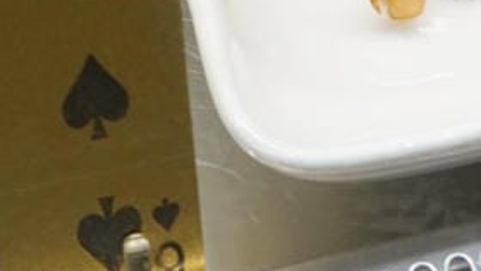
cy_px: -271
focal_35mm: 121
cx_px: 467
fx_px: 1544
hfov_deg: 17.3
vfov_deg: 9.4
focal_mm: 18
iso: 640
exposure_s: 1/60
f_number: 8
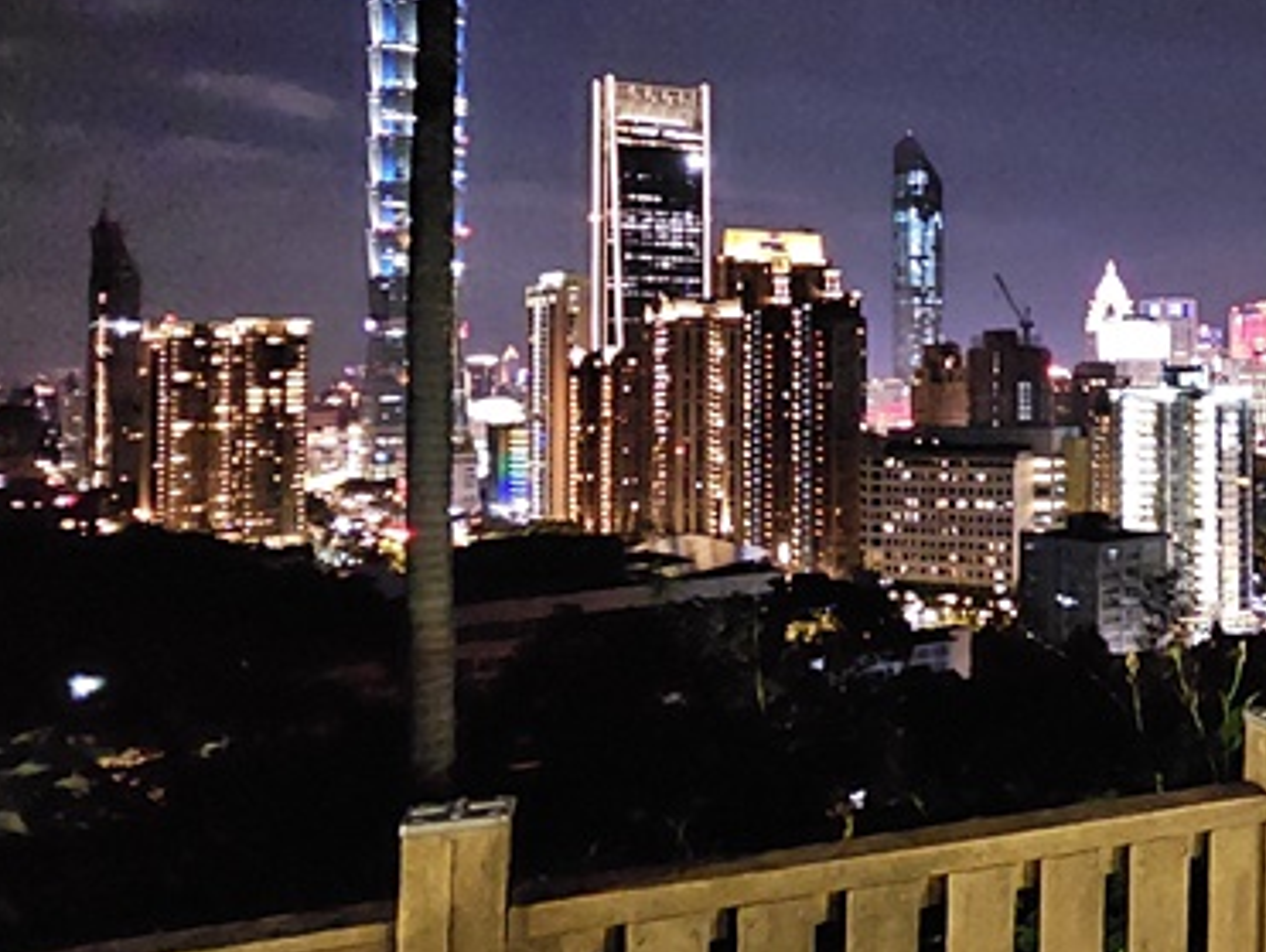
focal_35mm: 35
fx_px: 1281
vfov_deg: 40.5
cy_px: 362
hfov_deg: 41.9
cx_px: 1385
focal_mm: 2.2
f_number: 2.2
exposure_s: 1/17
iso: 4000
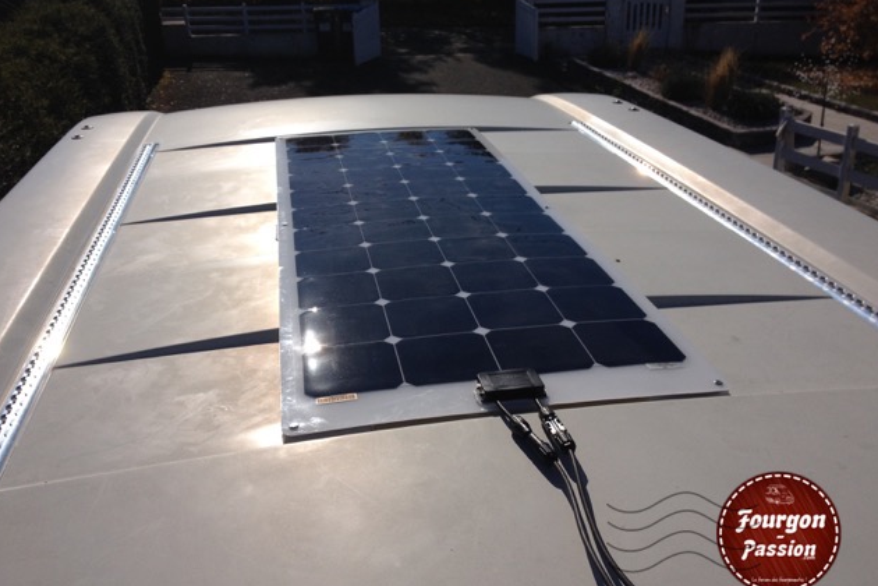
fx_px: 902
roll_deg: +1.3
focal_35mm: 37
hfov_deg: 51.9
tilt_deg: -27.1
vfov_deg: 35.9
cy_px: 300
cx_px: 438
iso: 50
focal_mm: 4.28
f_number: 2.4
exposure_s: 1/6944
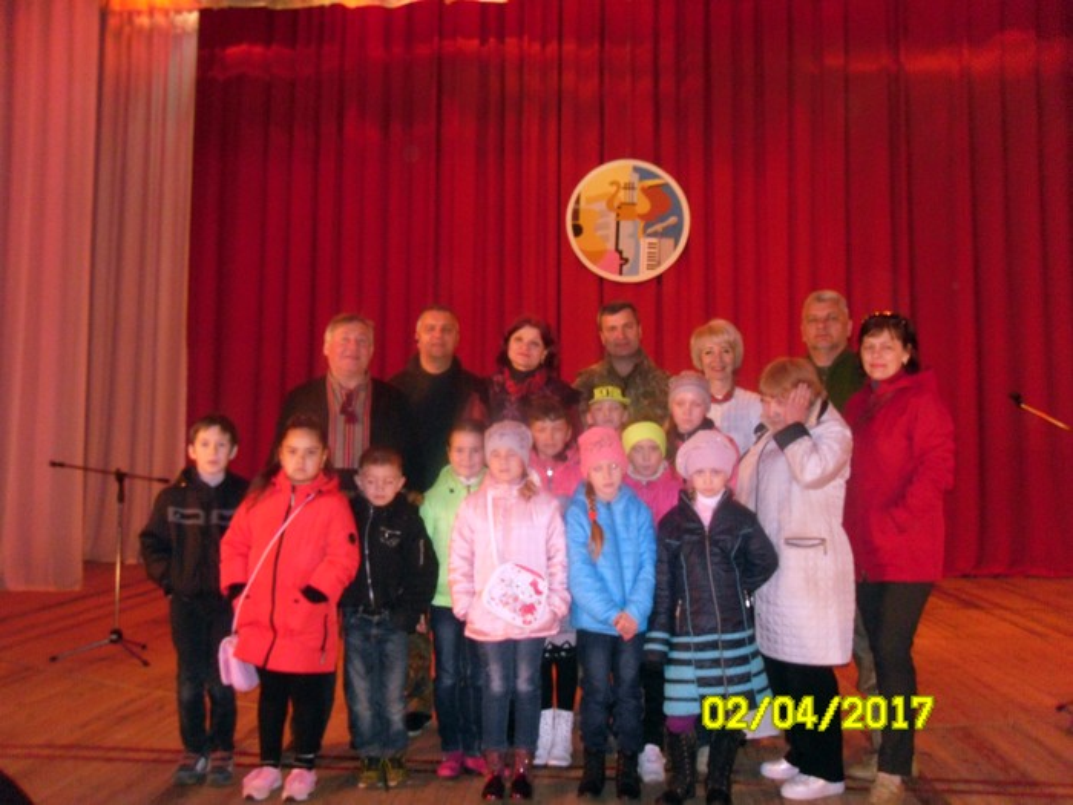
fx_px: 1085
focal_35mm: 35
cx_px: 536
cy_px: 402
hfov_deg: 52.6
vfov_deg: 40.7
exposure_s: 1/45
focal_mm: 6.3
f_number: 3.5
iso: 400
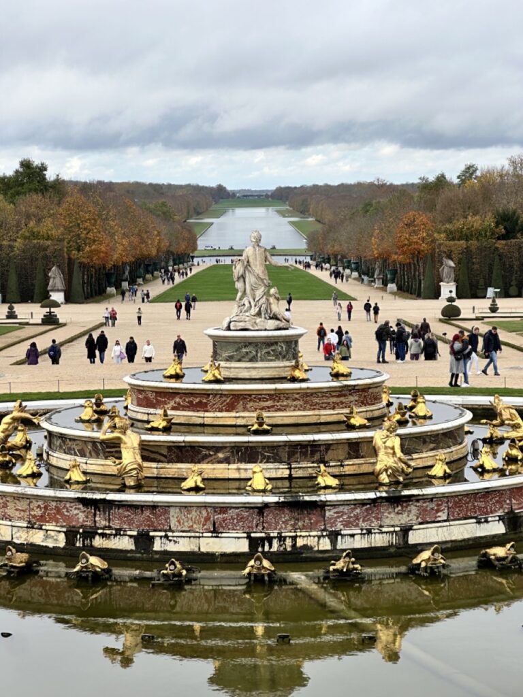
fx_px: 1551
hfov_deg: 19.1
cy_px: 348
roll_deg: -0.2
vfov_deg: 25.3
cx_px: 262
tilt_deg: -4.5
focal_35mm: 77
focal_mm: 9
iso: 32
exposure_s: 1/380
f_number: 2.8
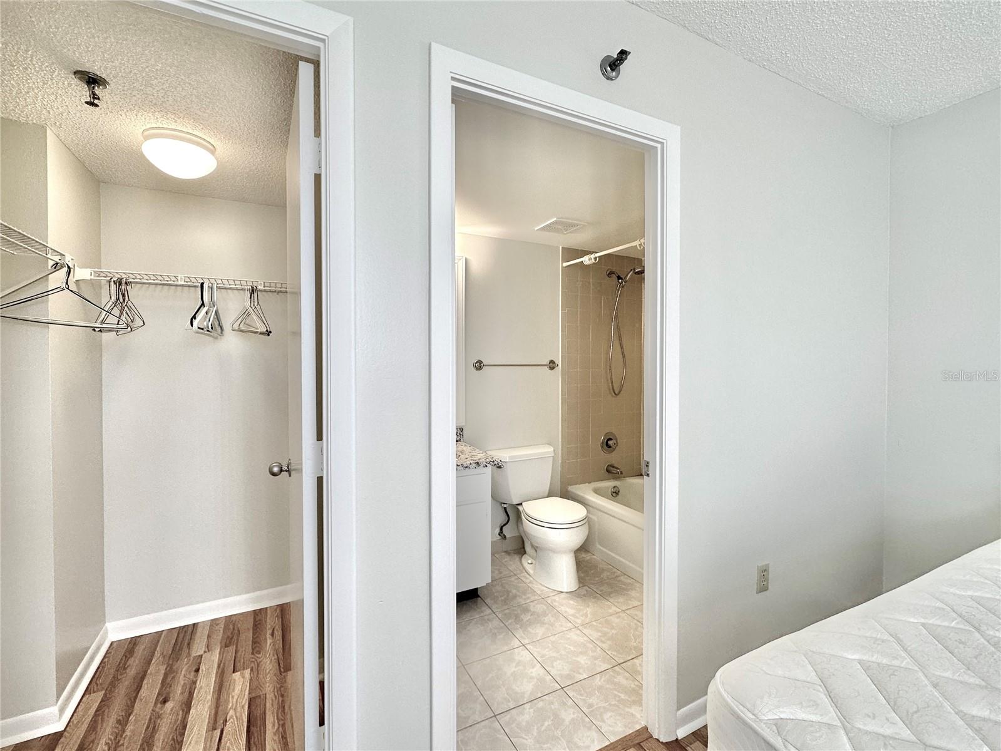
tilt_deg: -2.3
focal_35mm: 14
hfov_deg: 102.1
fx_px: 405
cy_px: 376
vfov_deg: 85.7
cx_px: 500
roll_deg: -2.7
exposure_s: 1/120
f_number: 2.2
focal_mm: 2.22
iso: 100
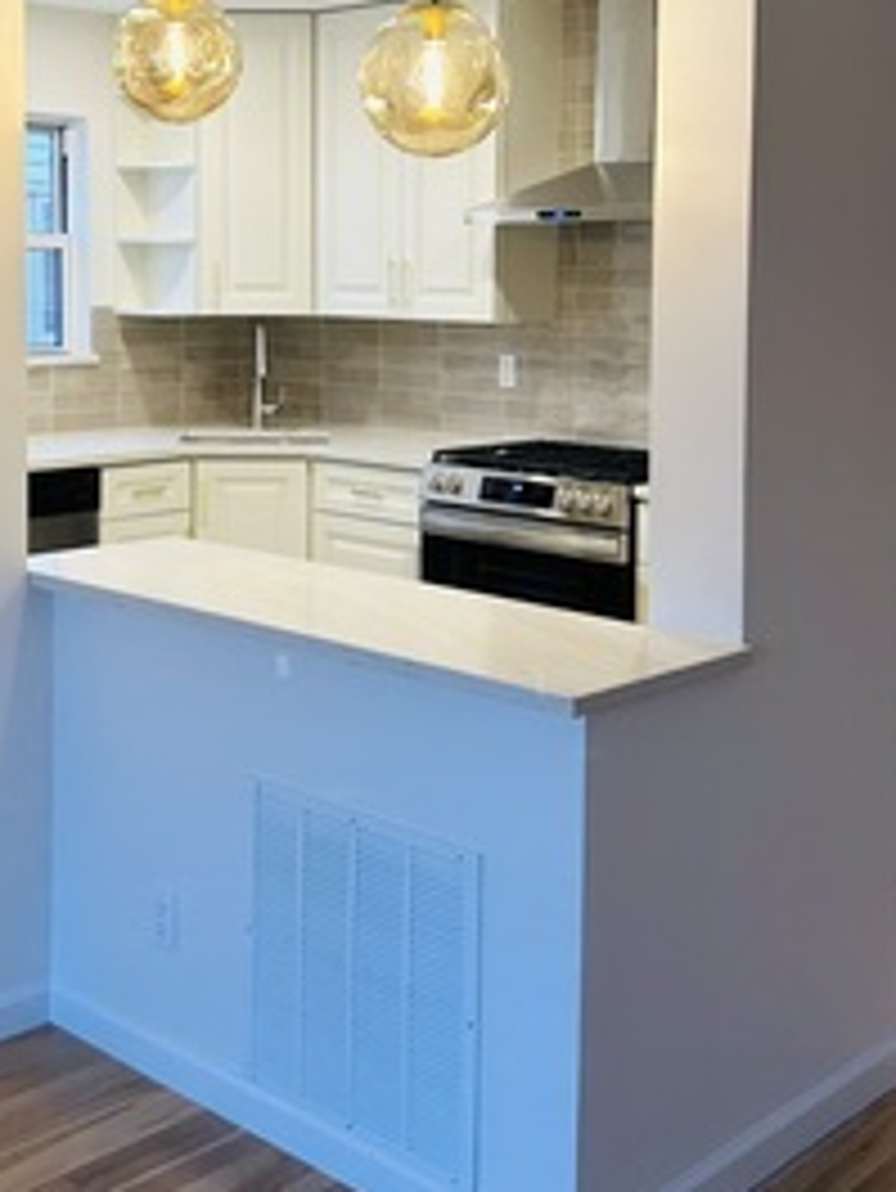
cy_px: 378
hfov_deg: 29.6
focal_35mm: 49
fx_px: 1690
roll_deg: -0.7
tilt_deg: -3.8
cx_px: 358
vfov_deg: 38.4
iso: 80
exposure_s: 1/120
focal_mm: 5.7
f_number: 1.5
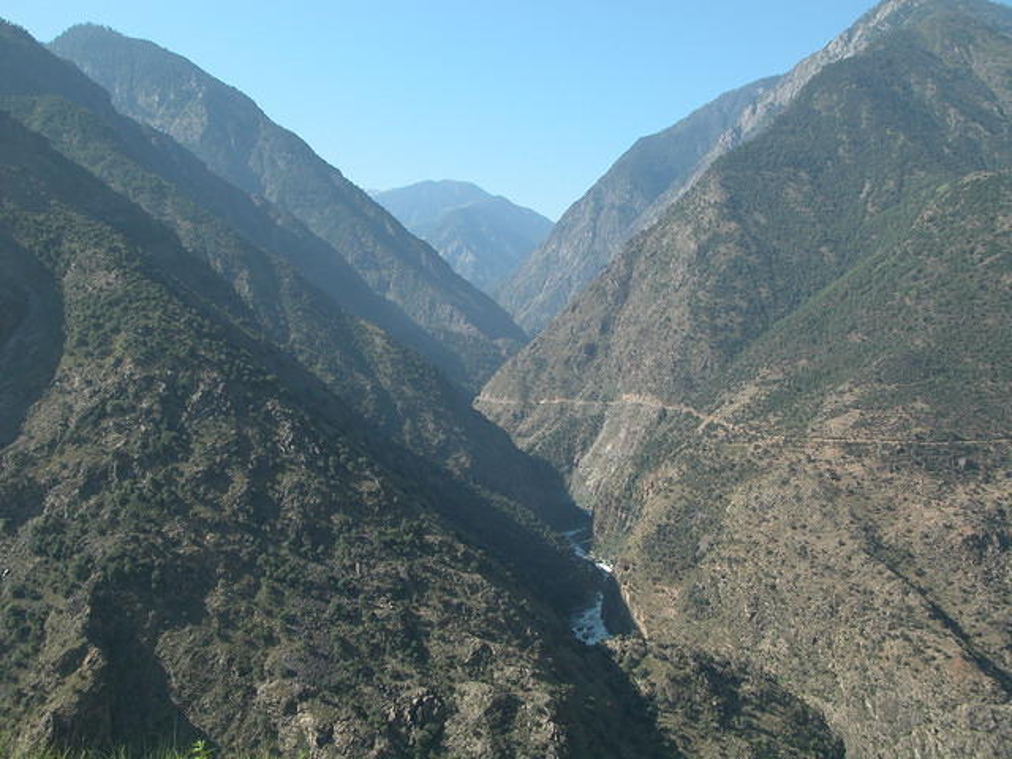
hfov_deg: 52.6
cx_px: 506
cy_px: 380
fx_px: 1023
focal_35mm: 35
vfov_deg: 40.7
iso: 100
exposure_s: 1/271
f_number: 5.6
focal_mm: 8.9
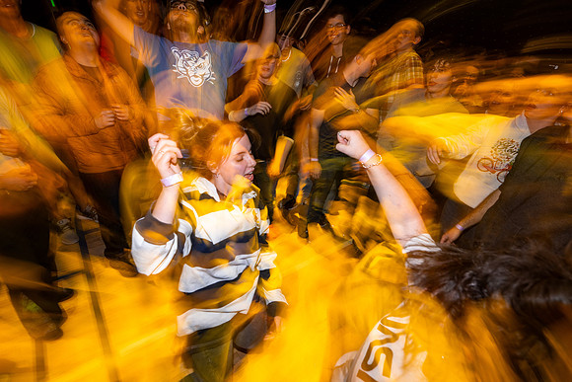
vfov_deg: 81.2
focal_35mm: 14
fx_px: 222
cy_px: 191
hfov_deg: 104.2
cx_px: 286
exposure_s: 1/4
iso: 500
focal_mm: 14
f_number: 5.6
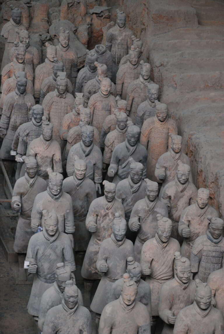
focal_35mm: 138
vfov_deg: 14.8
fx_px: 1284
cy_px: 167
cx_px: 112
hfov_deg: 10.0
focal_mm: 92
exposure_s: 1/125
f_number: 5.6
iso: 720
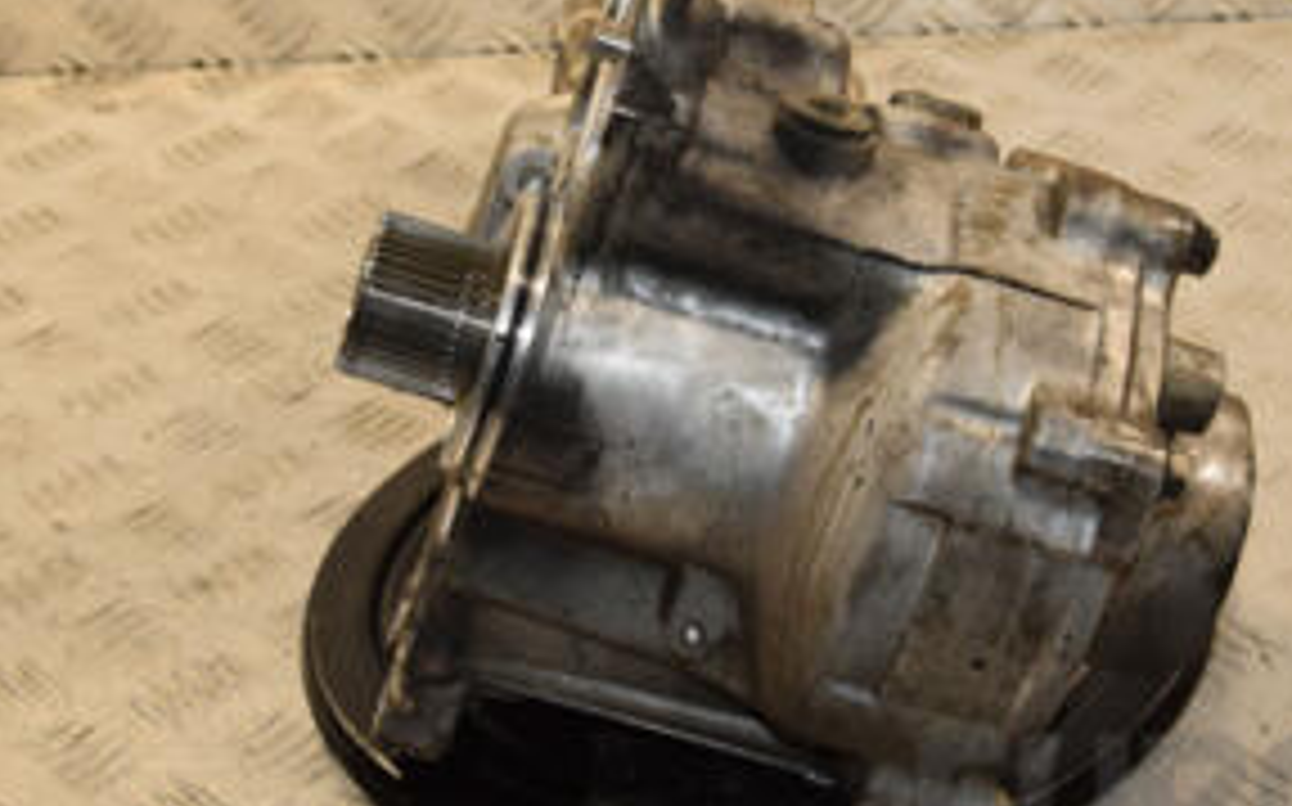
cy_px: 203
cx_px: 833
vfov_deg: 13.6
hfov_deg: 21.6
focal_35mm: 96
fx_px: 3378
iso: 800
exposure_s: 1/200
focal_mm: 30
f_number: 6.3
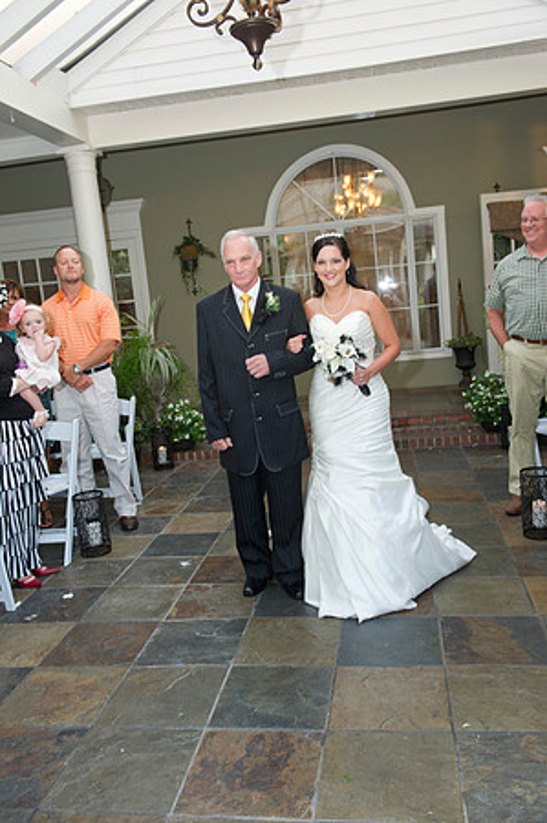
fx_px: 731
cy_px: 412
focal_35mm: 32
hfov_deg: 41.0
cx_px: 274
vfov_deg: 58.8
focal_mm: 32
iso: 800
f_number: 5
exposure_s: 1/80
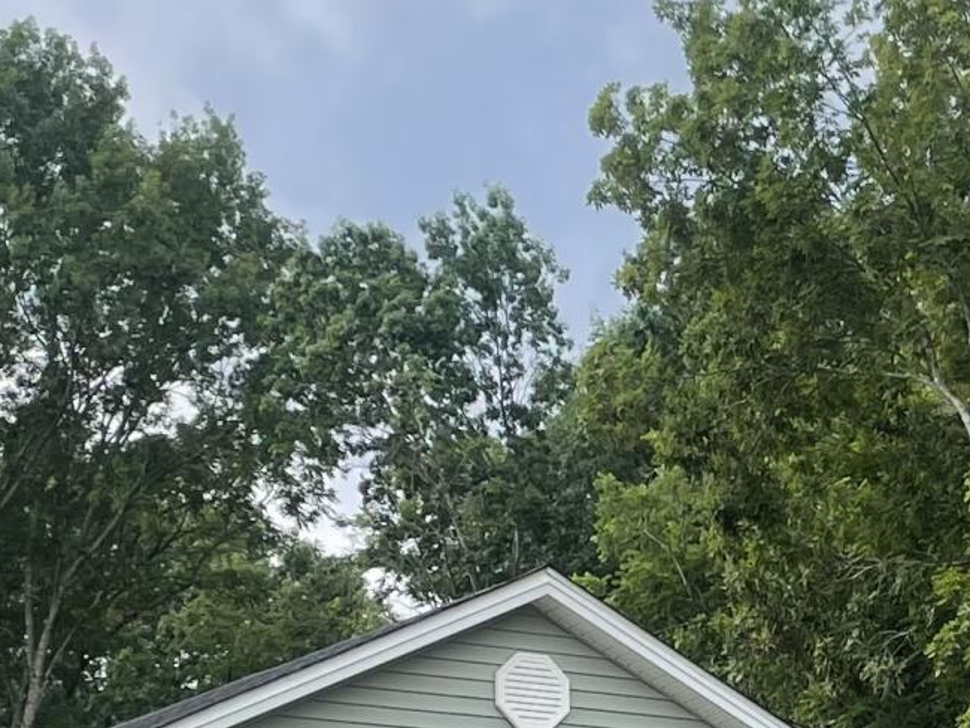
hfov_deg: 15.6
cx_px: 1277
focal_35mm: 120
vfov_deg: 11.7
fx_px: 3364
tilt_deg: +0.7
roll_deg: +1.4
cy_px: 1176
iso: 32
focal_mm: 4.2
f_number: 1.6
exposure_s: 1/1453
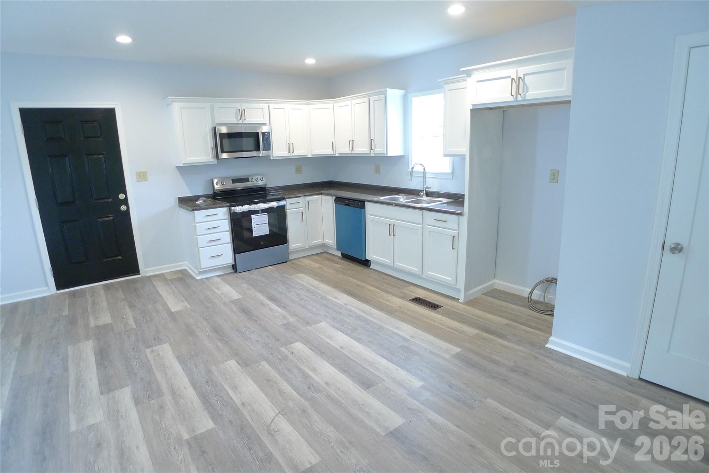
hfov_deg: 73.7
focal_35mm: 24
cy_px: 236
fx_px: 473
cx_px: 354
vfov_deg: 53.1
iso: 400
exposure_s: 1/40
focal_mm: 5.1
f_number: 2
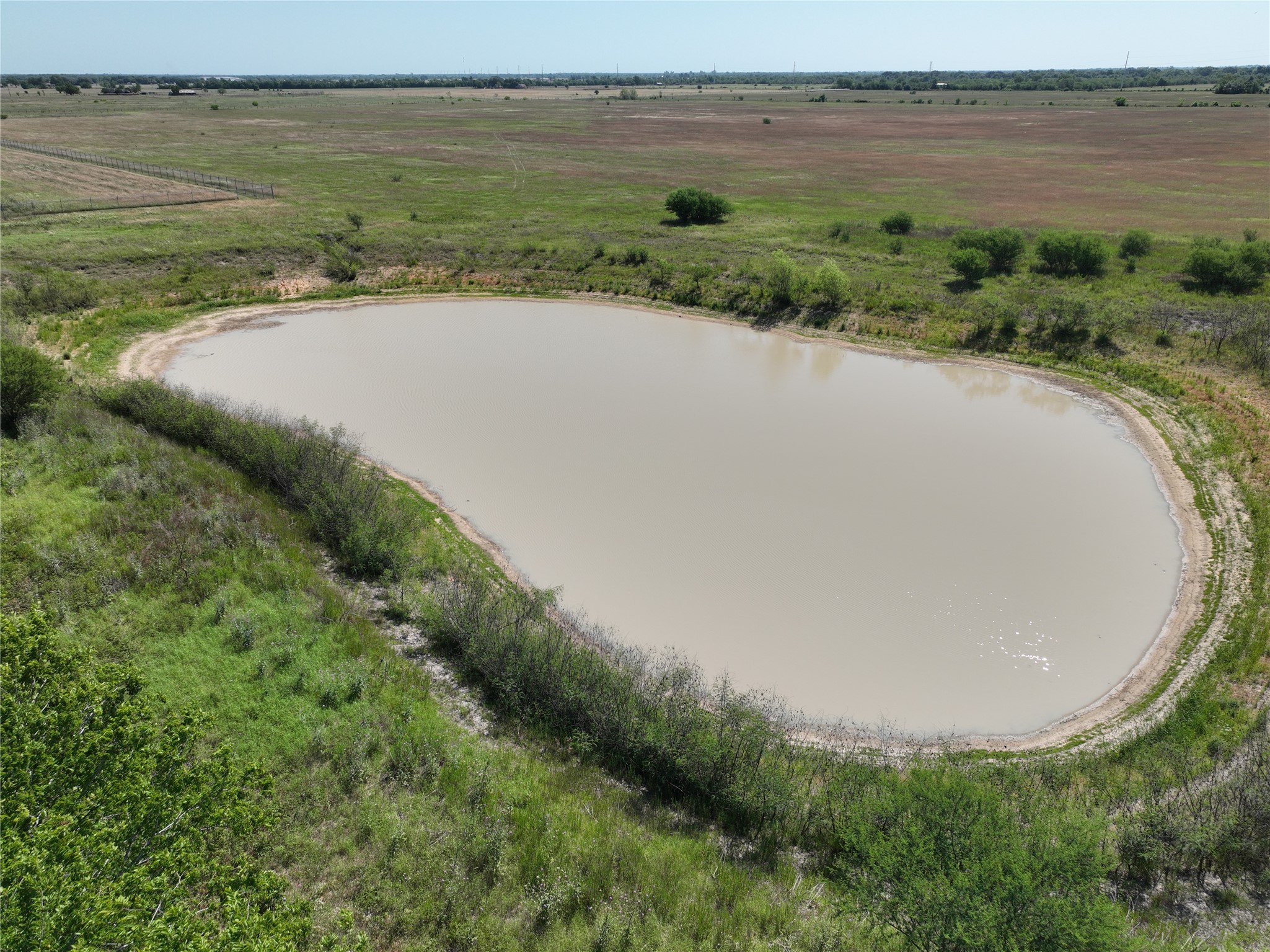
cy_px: 476
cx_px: 635
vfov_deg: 56.8
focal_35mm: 24
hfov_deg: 71.6
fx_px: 880
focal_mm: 12.29
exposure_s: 1/2000
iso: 110
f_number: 2.8
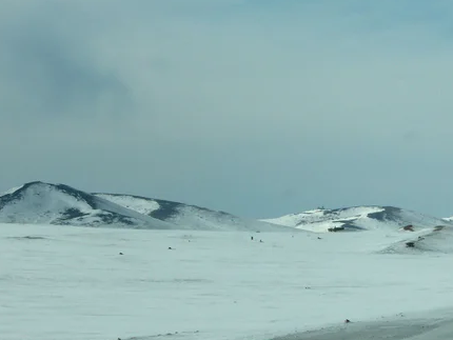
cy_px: 192
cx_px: 408
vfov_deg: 6.2
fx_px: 3142
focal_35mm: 240
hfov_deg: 8.2
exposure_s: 1/1600
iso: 100
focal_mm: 23.1
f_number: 5.4
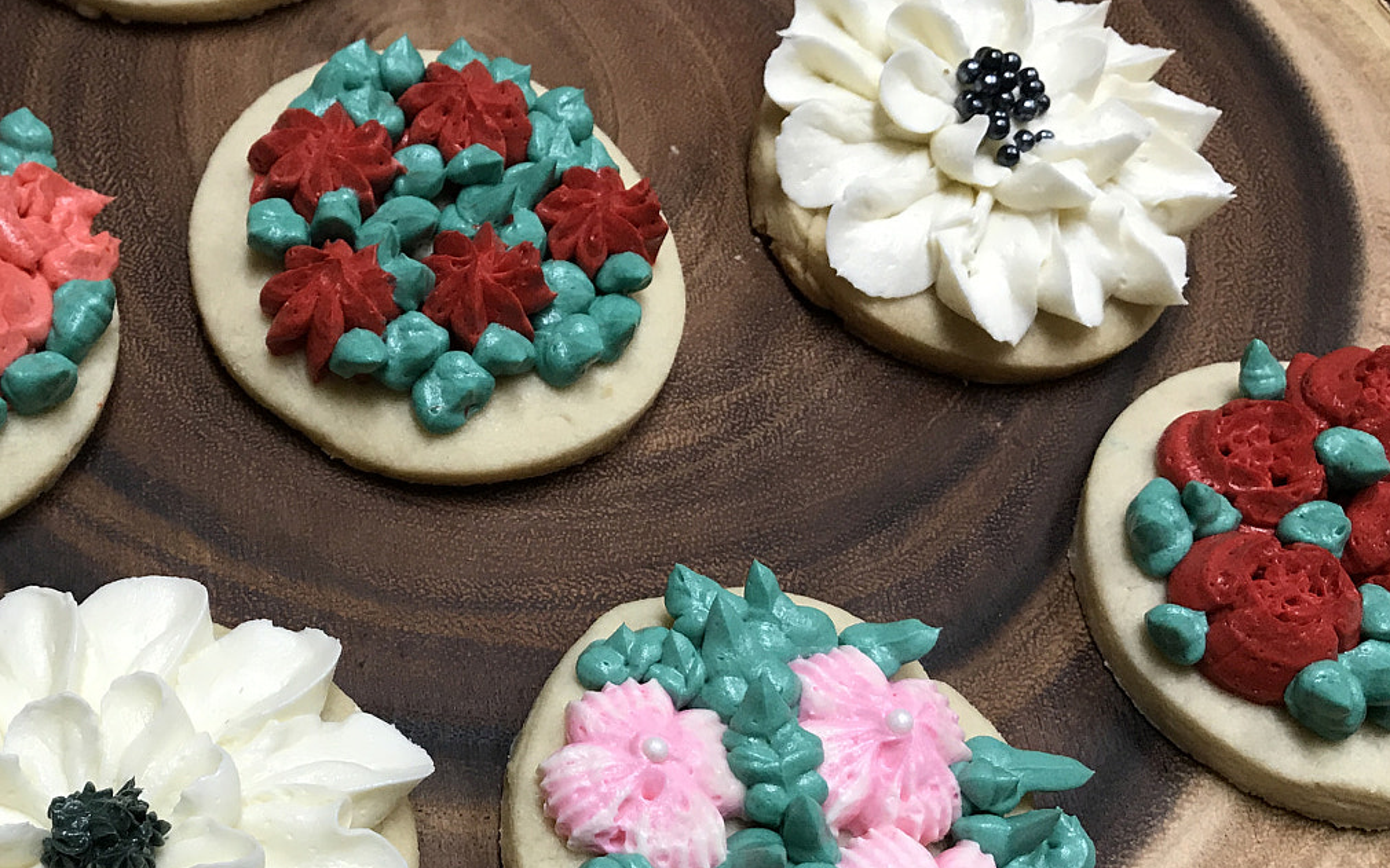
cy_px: 619
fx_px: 1780
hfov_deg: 41.8
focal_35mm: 47
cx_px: 418
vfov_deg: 27.1
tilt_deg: -60.5
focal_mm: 3.99
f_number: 1.8
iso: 40
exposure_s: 1/24
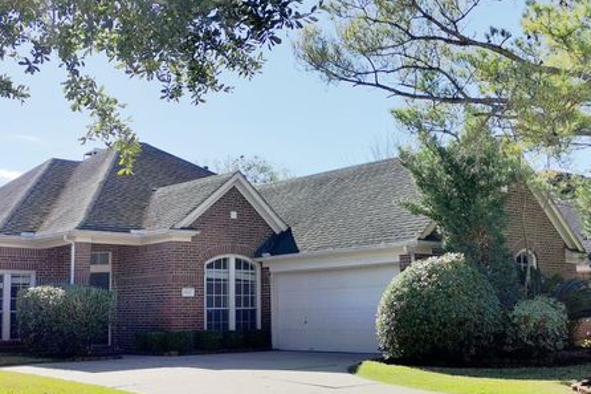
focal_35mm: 49
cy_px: 242
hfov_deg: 40.3
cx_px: 321
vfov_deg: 27.4
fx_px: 804
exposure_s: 1/5263
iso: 50
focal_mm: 5.56
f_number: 1.6
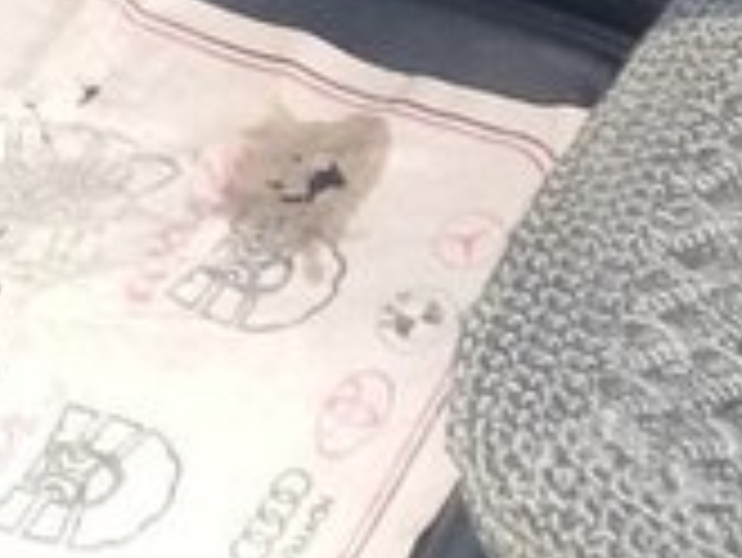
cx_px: 814
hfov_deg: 15.5
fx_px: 2660
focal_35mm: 124
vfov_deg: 10.9
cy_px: -542
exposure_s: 1/33
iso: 50
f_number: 2.2
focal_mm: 3.3
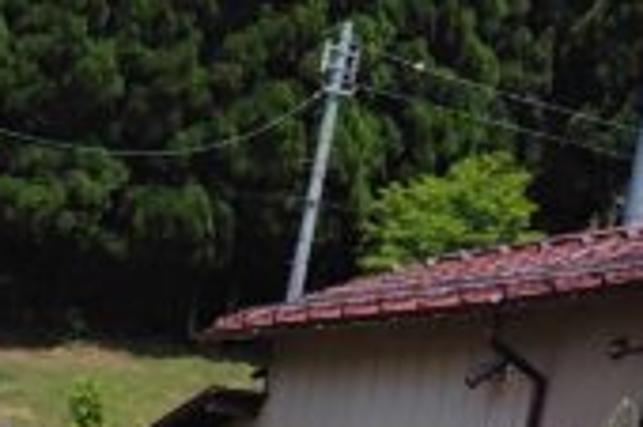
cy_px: 1387
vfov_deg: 7.9
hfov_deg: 13.4
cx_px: -352
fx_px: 2569
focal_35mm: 144
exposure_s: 1/3553
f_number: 1.9
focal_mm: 5.6
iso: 50
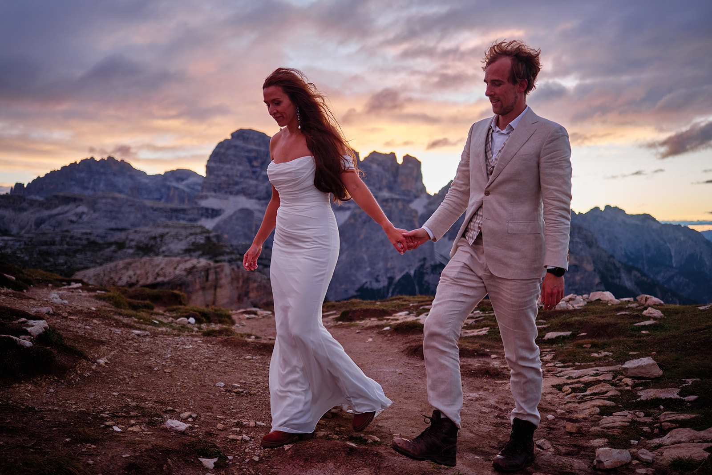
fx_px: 692
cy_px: 238
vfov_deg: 37.9
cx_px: 356
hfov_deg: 54.4
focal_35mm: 35
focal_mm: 23
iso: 125
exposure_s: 1/240
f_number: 1.4
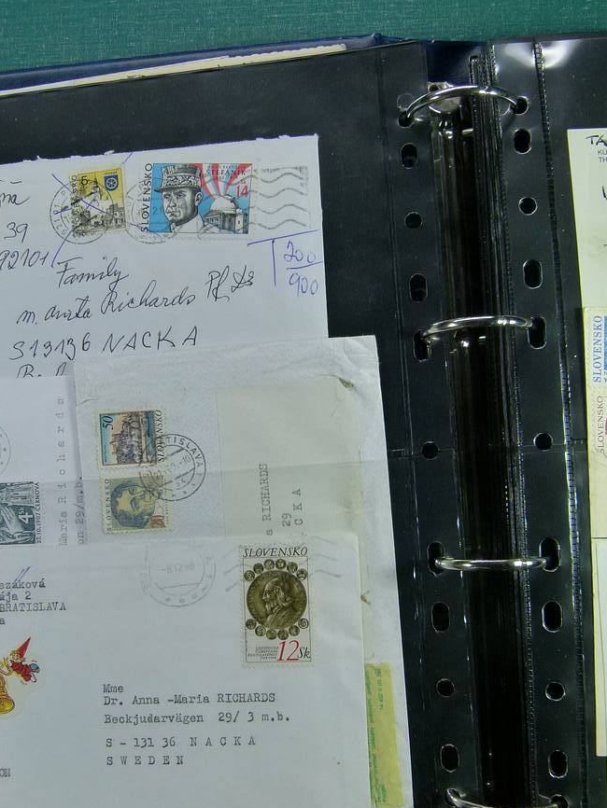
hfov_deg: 36.8
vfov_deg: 47.7
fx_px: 911
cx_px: 262
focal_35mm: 39
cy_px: 461
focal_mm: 5.9
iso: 160
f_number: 3.6
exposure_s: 1/125
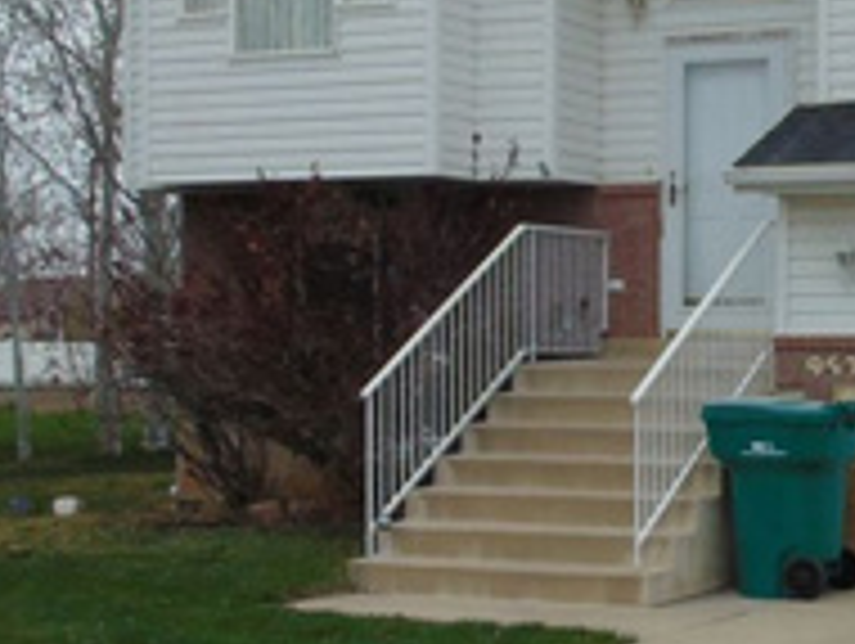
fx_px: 2077
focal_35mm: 84
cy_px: 365
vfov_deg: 17.6
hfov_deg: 22.5
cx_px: 819
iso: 80
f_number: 7.7
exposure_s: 1/250
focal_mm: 4.5
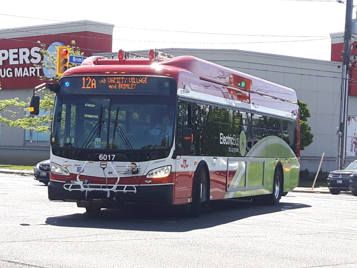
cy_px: 134
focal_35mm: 31
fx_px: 320
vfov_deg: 45.4
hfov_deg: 58.4
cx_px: 178
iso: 40
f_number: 1.9
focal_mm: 3.7
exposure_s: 1/734
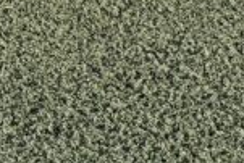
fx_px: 1147
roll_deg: -0.9
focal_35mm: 169
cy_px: -453
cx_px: 18
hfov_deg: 12.1
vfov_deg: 6.7
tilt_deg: -6.9
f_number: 1.78
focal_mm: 6.76
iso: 200
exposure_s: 1/103
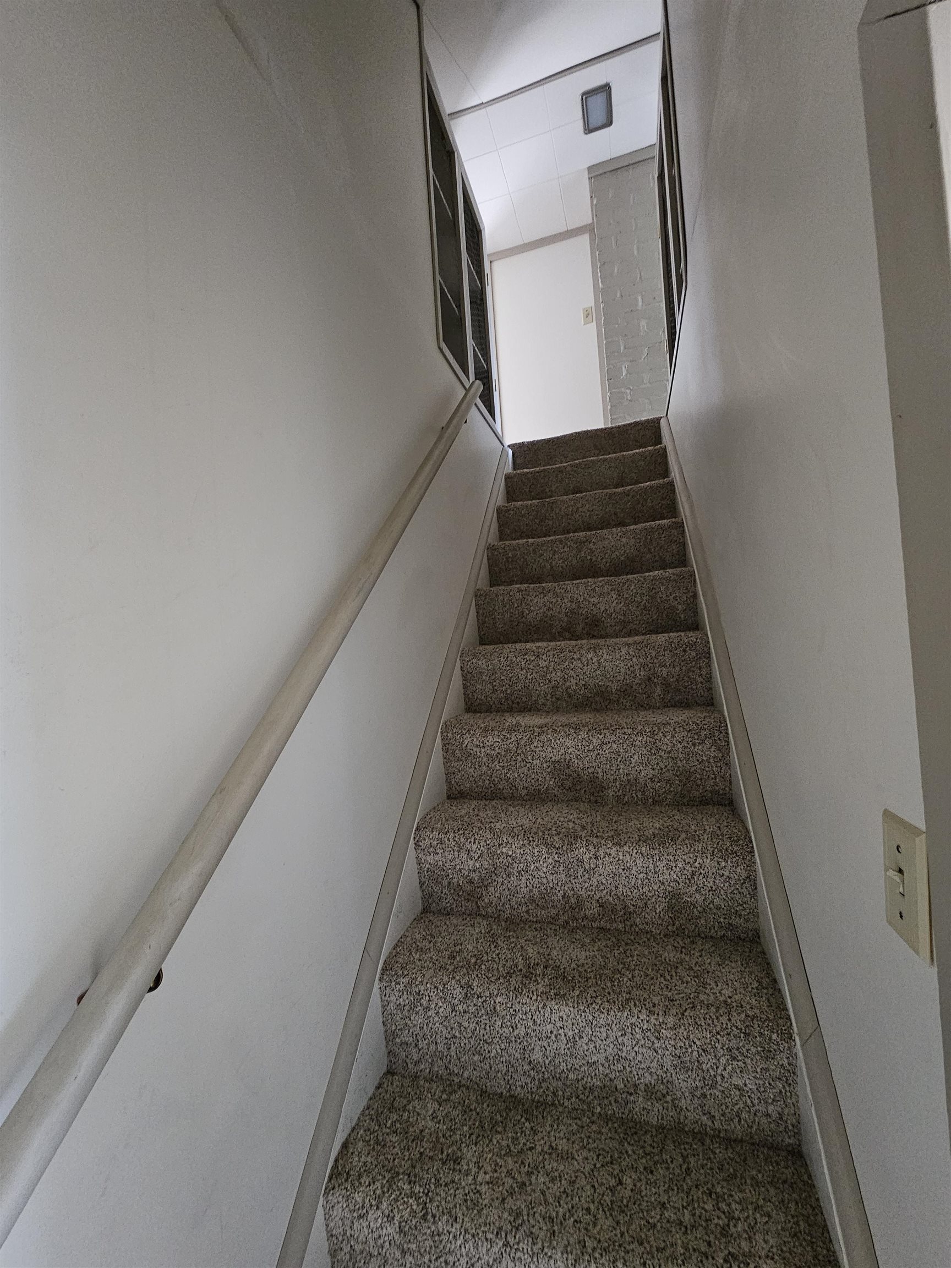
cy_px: 634
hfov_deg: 89.9
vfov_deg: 106.2
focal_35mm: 13
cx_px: 476
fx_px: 476
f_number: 2.2
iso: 1000
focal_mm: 2.2
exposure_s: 1/24
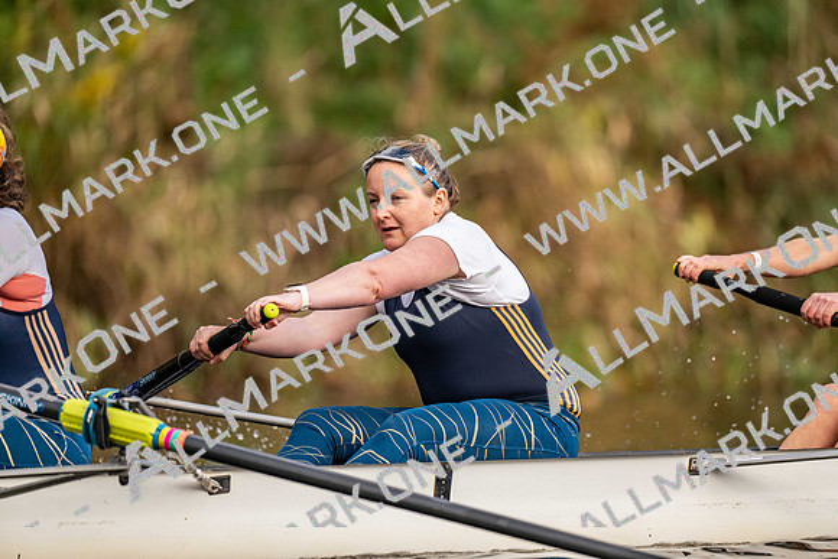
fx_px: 13969
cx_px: 419
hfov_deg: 3.4
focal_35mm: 600
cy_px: 280
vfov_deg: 2.3
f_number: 4
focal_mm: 600
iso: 1100
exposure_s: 1/2500
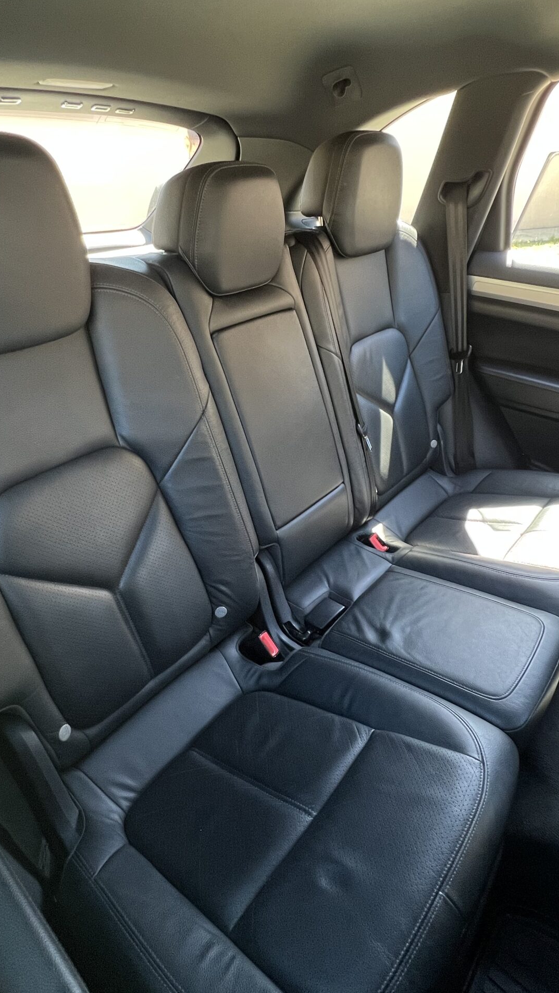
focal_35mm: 19
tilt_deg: -31.9
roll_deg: +1.9
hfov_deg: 58.3
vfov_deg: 89.6
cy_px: 497
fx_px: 501
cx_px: 263
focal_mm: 1.57
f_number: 1.8
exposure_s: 1/99
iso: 125
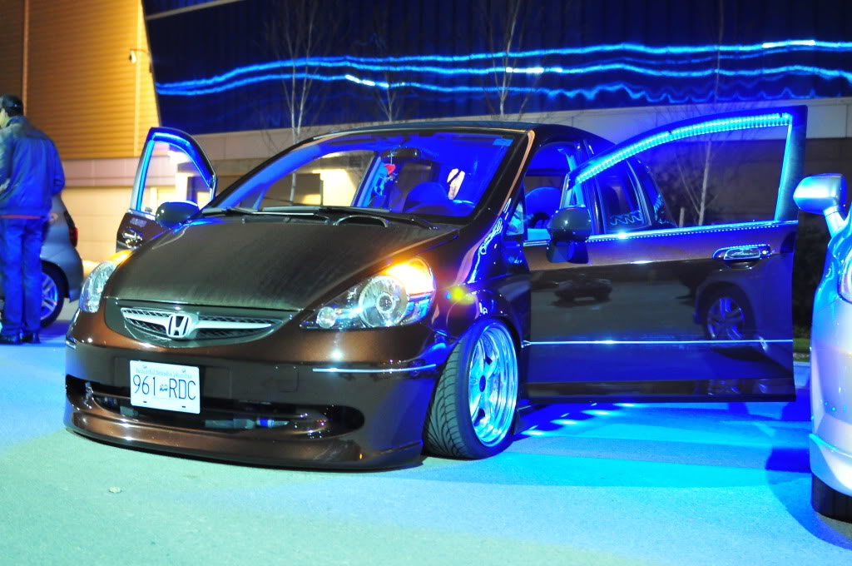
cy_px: 283
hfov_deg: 42.4
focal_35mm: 46
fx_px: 1099
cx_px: 426
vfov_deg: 28.9
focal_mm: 31
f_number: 2.8
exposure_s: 1/2.5
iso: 1600
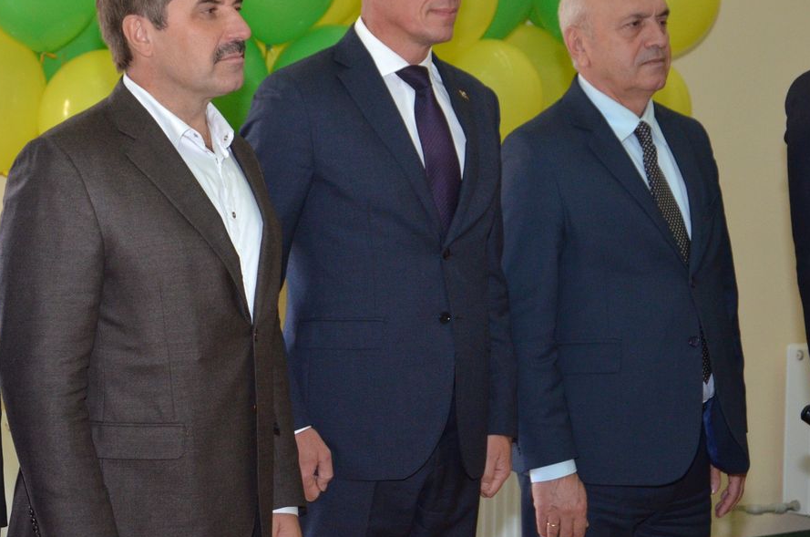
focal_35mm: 137
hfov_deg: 14.9
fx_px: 3076
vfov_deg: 10.0
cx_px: 218
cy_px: 153
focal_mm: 58
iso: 1000
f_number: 5
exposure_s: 1/200
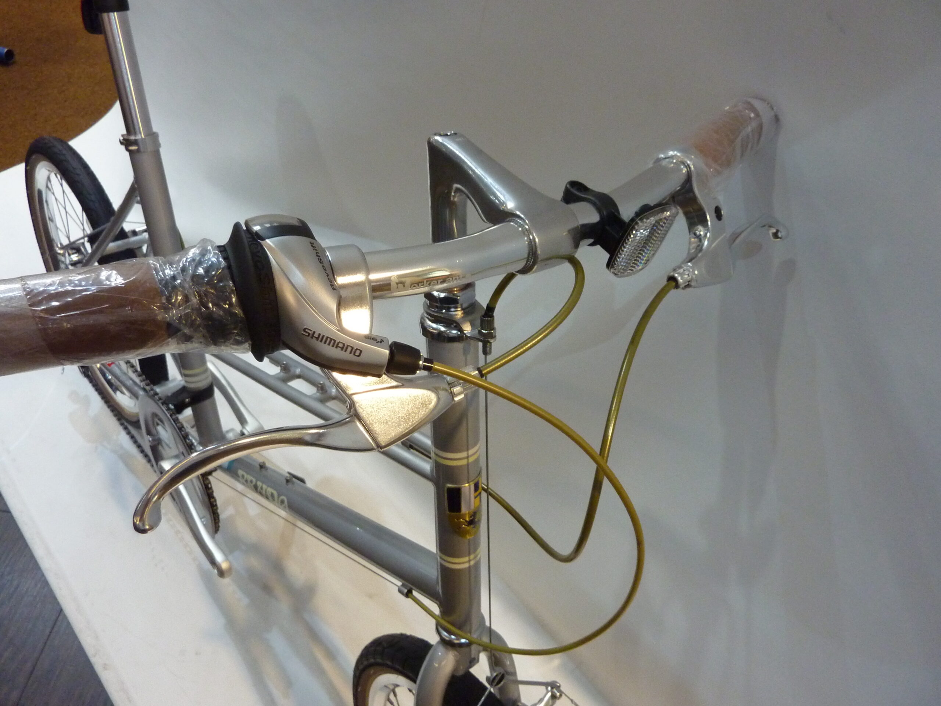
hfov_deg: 69.4
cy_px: 353
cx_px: 470
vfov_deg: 54.9
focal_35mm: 25
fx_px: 680
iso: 400
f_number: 3.3
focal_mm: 4.1
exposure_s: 1/30
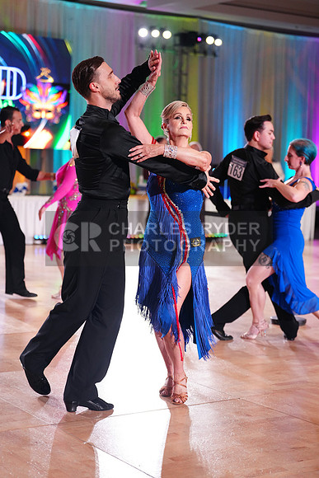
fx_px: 930
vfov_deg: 28.8
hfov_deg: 19.5
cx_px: 160
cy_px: 239
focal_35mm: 70
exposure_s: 1/500
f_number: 2.8
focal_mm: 70
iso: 2000
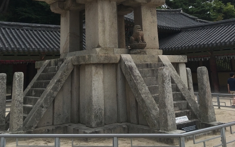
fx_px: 269
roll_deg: +2.8
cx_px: 115
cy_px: 0
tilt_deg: +14.1
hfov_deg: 47.2
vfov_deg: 28.6
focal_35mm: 42
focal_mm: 4.15
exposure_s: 1/3344
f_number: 2.2
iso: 25
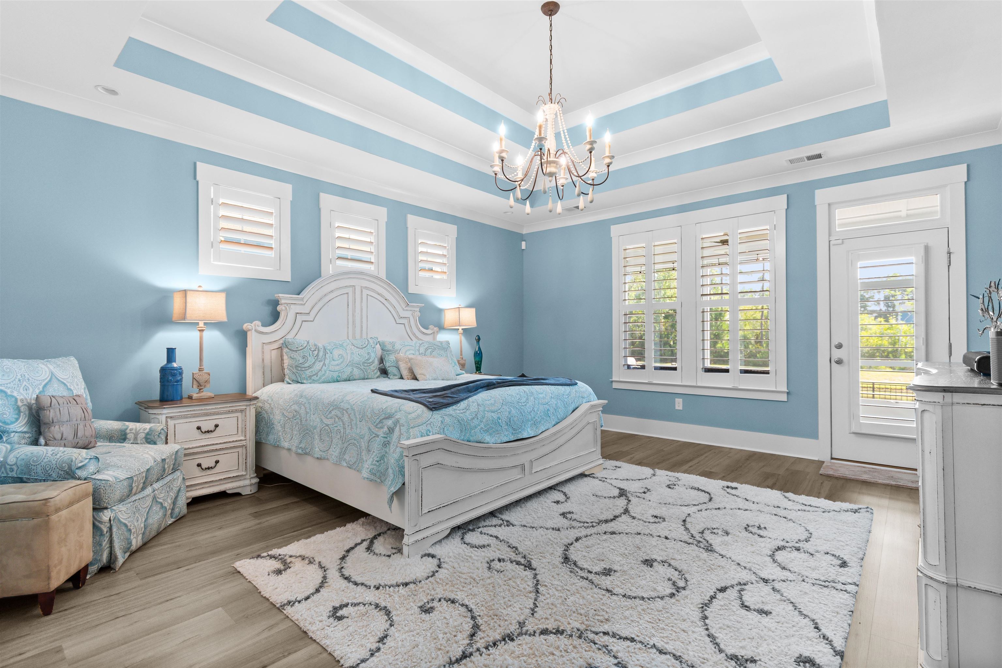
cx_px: 501
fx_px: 445
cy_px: 334
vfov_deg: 73.7
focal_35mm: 16
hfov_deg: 96.7
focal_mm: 11
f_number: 4.8
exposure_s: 1/6
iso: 100
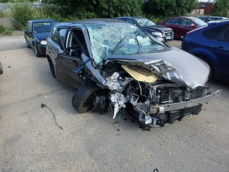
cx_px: 118
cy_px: 83
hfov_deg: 76.4
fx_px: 146
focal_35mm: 22
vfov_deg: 61.1
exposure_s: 1/500
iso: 125
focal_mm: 3.7
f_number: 3.5
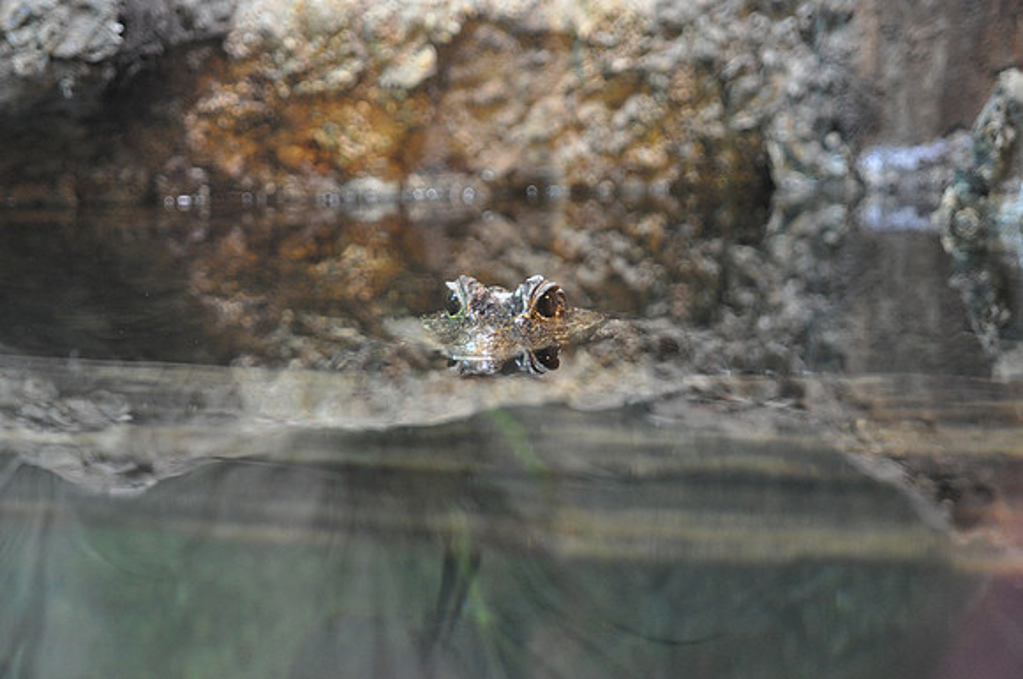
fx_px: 2980
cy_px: 340
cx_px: 512
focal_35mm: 105
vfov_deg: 13.0
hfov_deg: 19.5
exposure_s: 1/40
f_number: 2.8
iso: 1600
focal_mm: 70
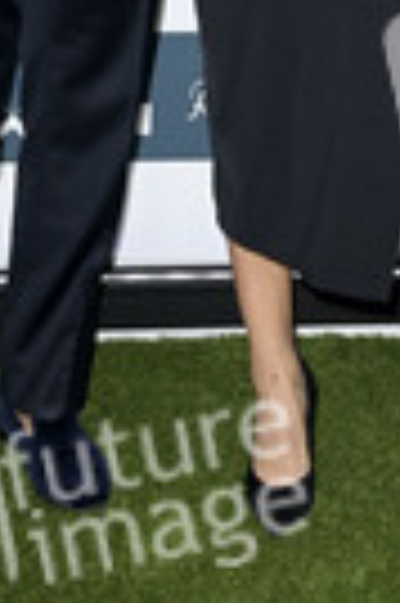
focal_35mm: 143
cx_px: 207
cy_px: -166
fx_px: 2389
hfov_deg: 9.6
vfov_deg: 13.8
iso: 640
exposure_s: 1/250
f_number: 5.6
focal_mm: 48
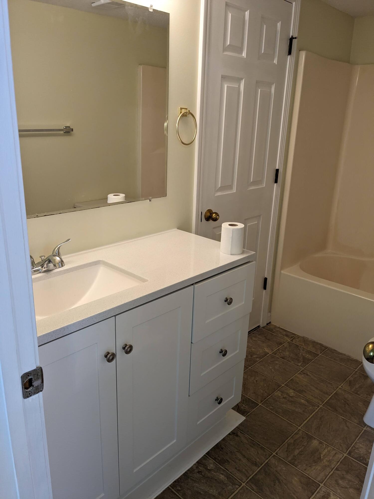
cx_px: 187
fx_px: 389
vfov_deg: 65.3
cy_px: 250
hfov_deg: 51.4
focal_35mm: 27
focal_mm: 4.38
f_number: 1.73
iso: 163
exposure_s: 1/120
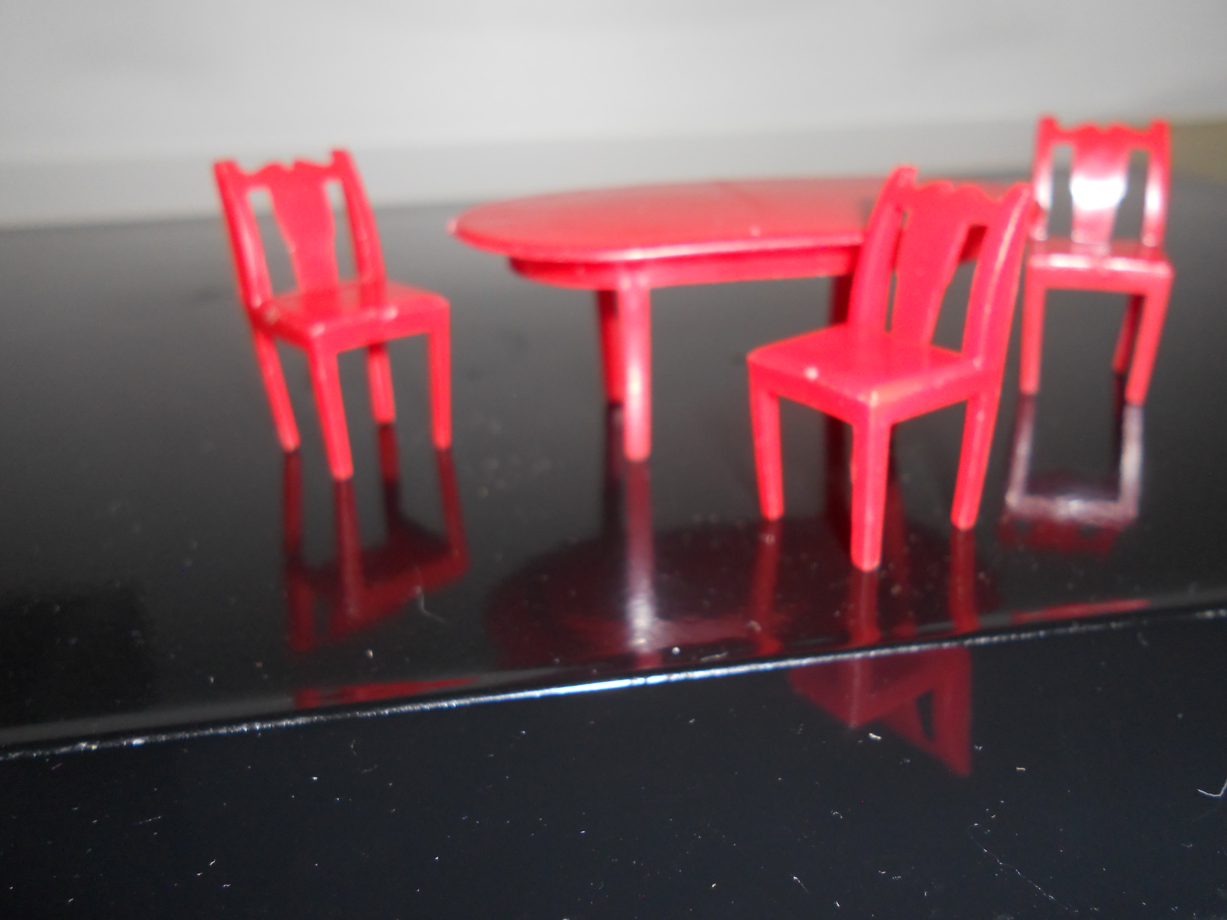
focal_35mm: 34
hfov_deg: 53.9
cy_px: 437
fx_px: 1205
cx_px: 648
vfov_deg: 41.8
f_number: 8.8
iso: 200
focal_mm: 5.8
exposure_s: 1/25
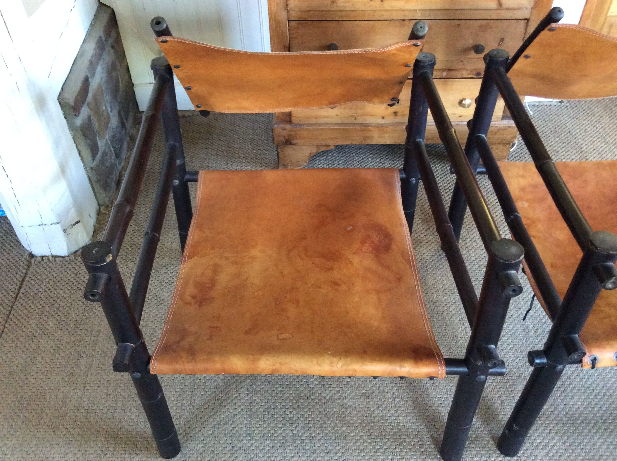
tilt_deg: -45.6
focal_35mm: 32
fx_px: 570
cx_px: 308
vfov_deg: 44.1
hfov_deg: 56.9
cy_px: 230
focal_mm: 3.3
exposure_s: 1/20
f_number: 2.4
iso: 320
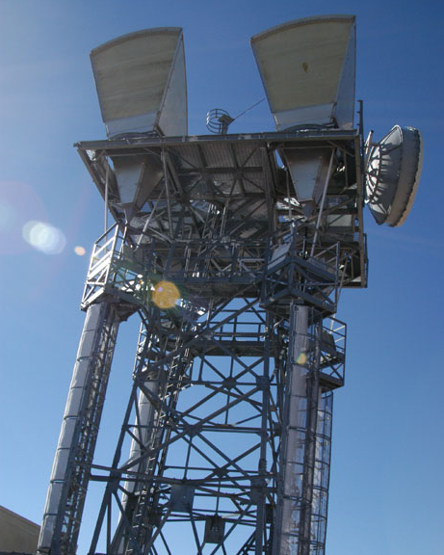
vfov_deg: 44.7
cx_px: 222
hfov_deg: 36.5
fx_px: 673
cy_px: 316
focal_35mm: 41
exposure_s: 1/500
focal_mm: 24
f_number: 11
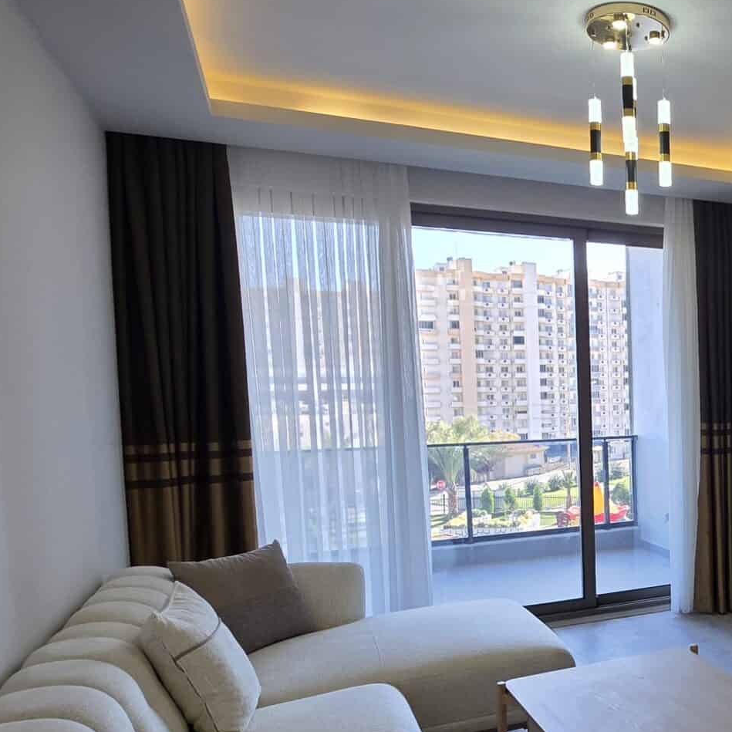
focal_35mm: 31
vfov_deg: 52.0
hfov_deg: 44.9
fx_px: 742
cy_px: 457
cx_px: 724
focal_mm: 2.2
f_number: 1.9
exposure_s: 1/100
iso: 40
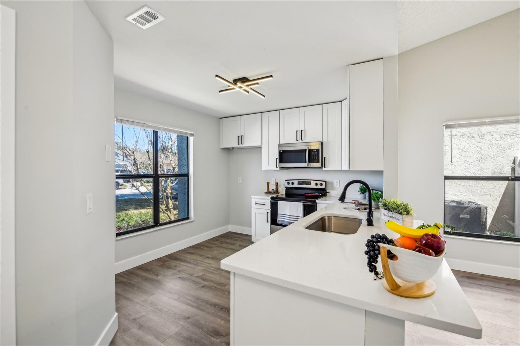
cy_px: 173
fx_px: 217
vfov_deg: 77.3
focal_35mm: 15
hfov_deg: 100.4
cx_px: 260
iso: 400
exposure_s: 1/50
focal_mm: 15
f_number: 8
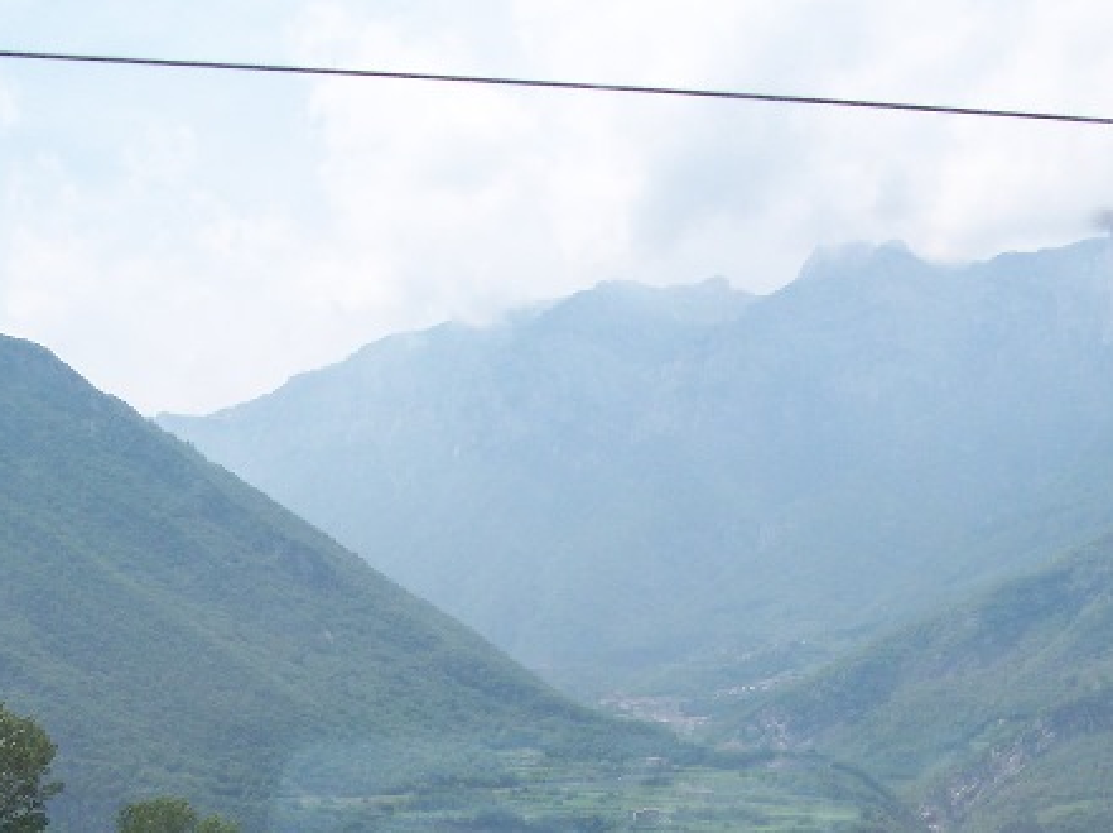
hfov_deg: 28.2
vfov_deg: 21.0
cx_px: 633
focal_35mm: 69
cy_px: 674
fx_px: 2217
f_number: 4.8
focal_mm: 8
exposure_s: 1/350
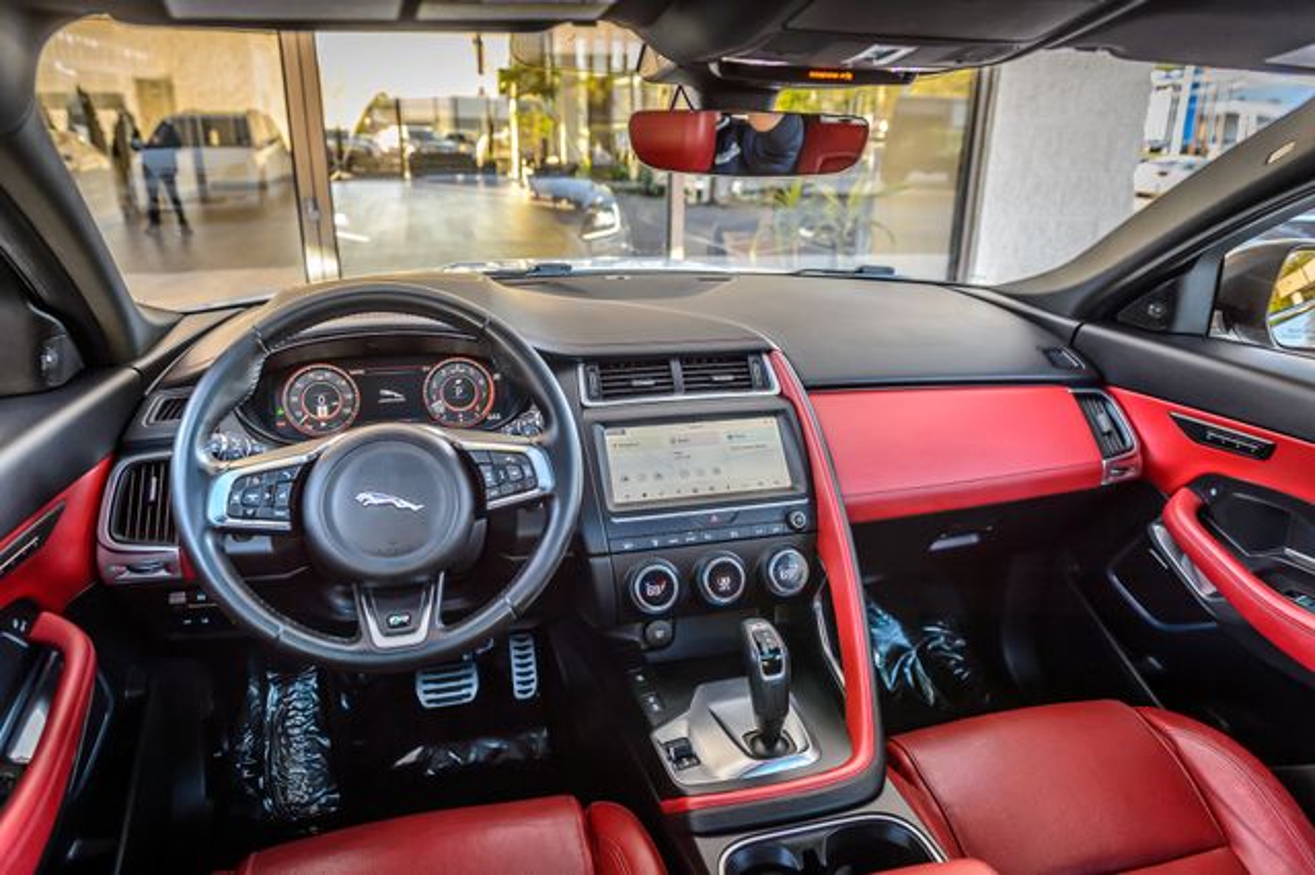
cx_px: 658
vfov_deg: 53.1
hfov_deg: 73.8
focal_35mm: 24
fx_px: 876
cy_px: 438
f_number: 4
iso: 400
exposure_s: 1/60
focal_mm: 24
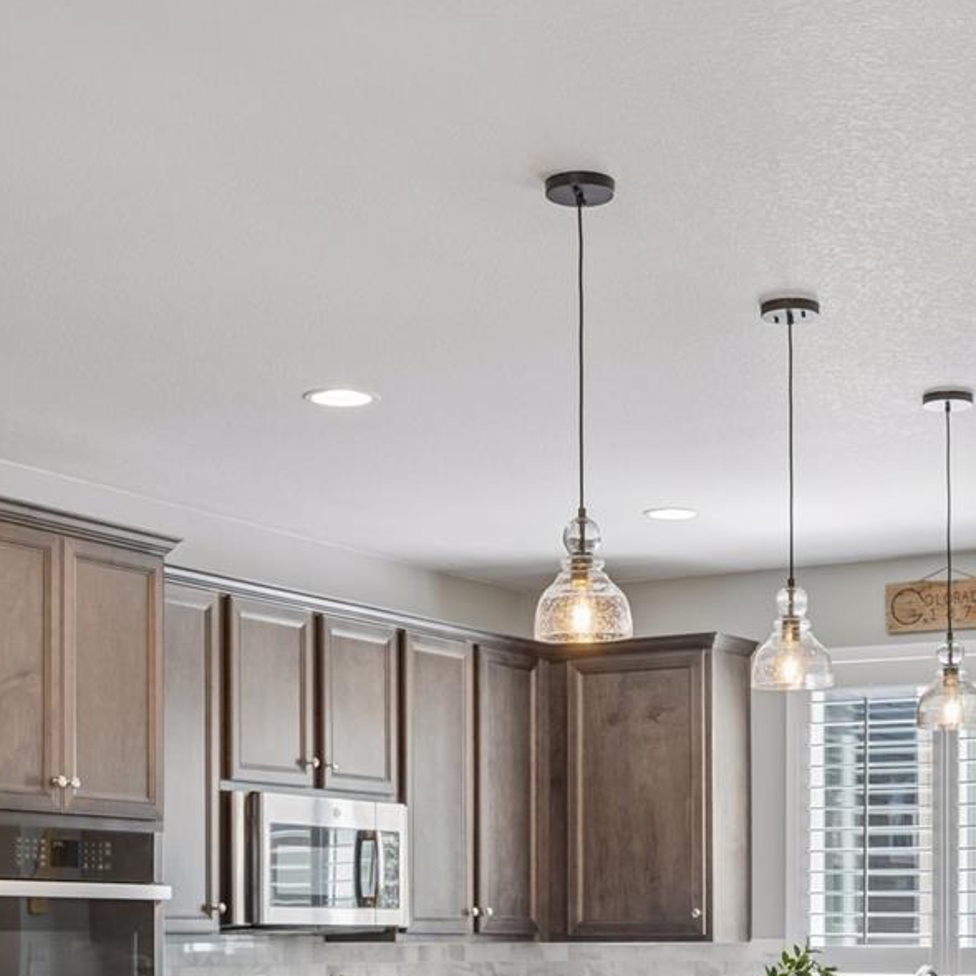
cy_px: 882
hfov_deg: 24.2
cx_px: 620
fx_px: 2265
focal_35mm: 71
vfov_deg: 23.7
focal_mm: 41
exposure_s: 1/20
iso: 400
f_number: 9
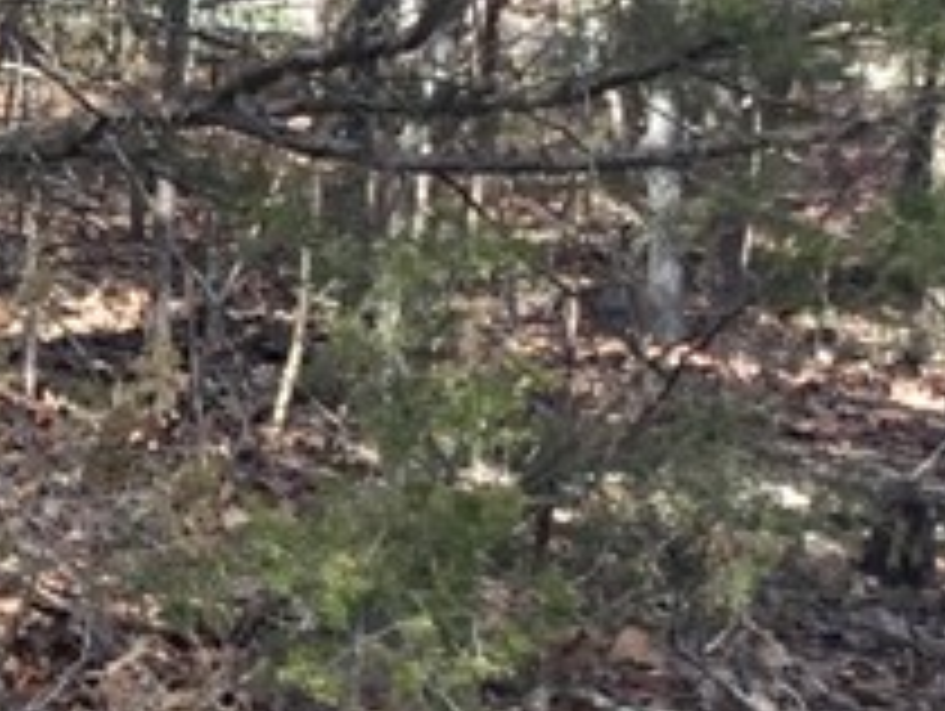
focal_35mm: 151
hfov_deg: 12.1
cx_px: -720
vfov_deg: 9.8
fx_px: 4127
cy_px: 356
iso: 25
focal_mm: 3.3
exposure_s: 1/142
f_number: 2.4
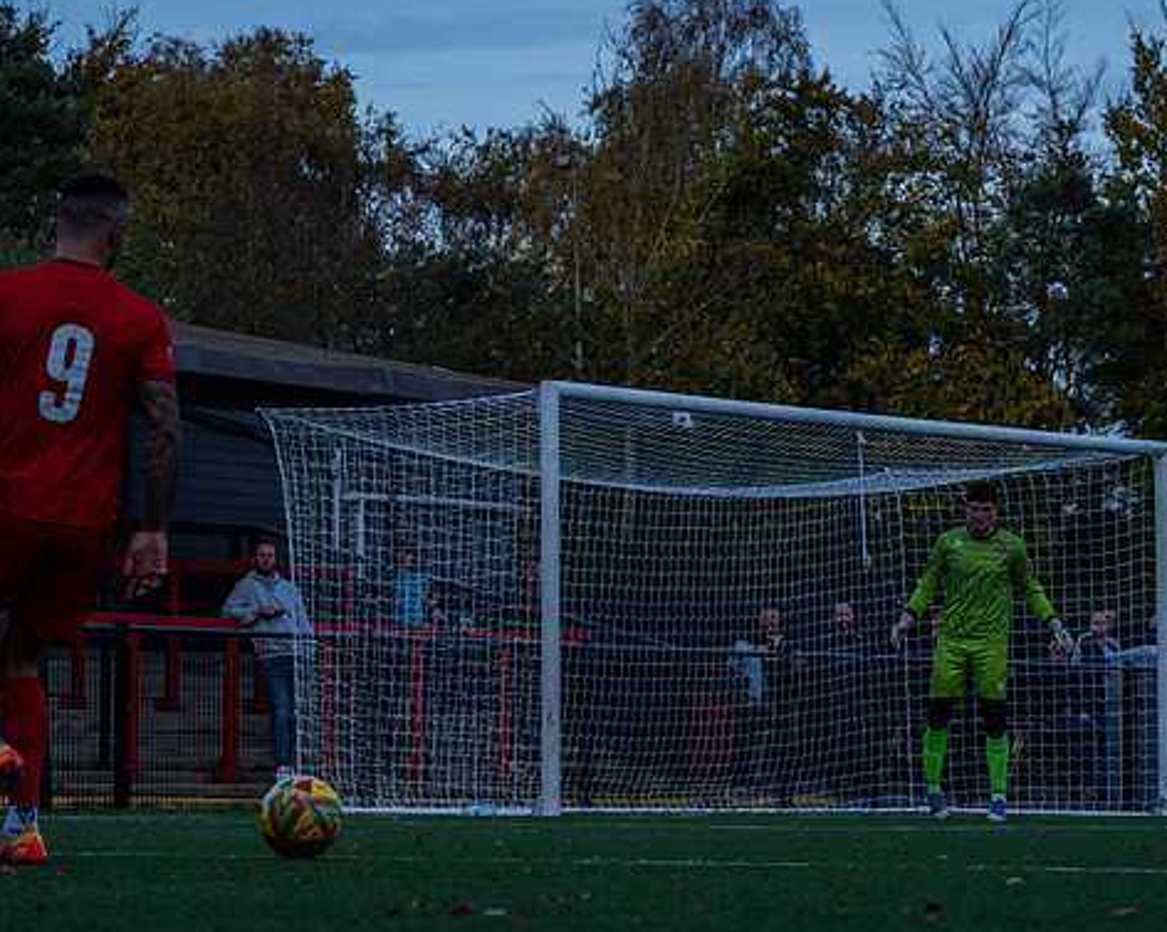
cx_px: 676
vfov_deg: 8.2
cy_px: 477
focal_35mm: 188
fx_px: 6489
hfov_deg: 10.3
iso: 800
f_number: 8
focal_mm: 135
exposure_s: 1/2000
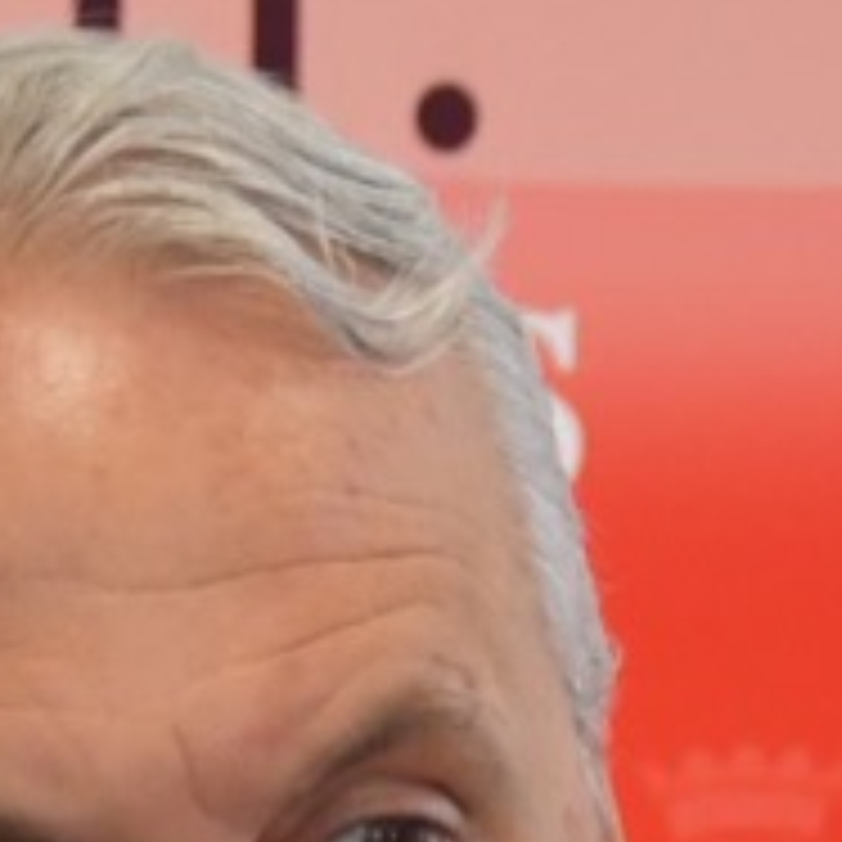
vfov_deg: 3.2
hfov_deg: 3.2
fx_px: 15026
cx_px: 351
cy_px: 1313
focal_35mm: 546
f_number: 4.5
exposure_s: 1/160
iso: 800
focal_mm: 40
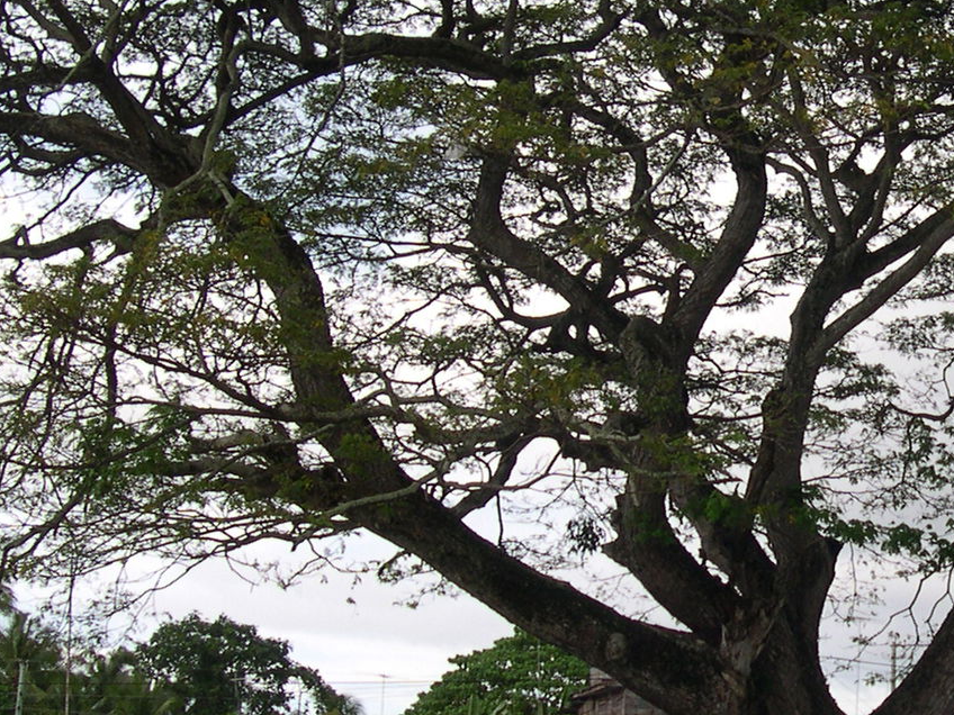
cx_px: 914
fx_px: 2370
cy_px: 364
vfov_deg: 17.2
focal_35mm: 86
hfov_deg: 22.1
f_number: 7.6
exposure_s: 1/89.9
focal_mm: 8
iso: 100
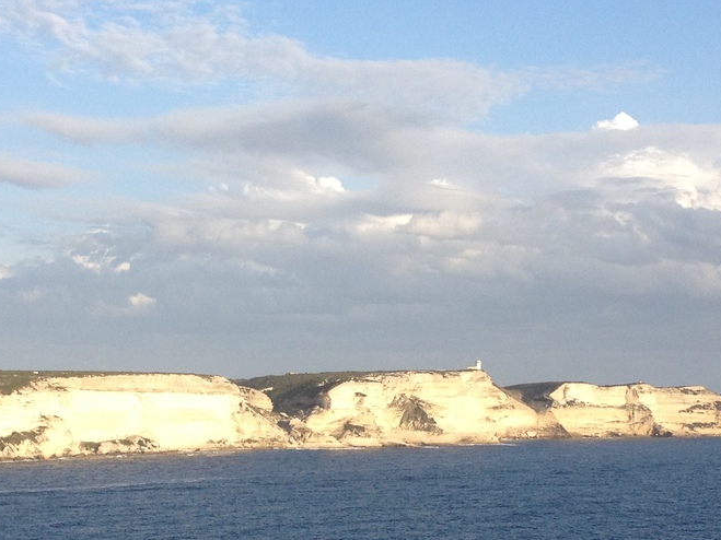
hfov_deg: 23.0
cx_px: 352
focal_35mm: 85
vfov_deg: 17.3
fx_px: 1770
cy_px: 410
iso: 64
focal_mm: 4.28
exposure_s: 1/935
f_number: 2.4
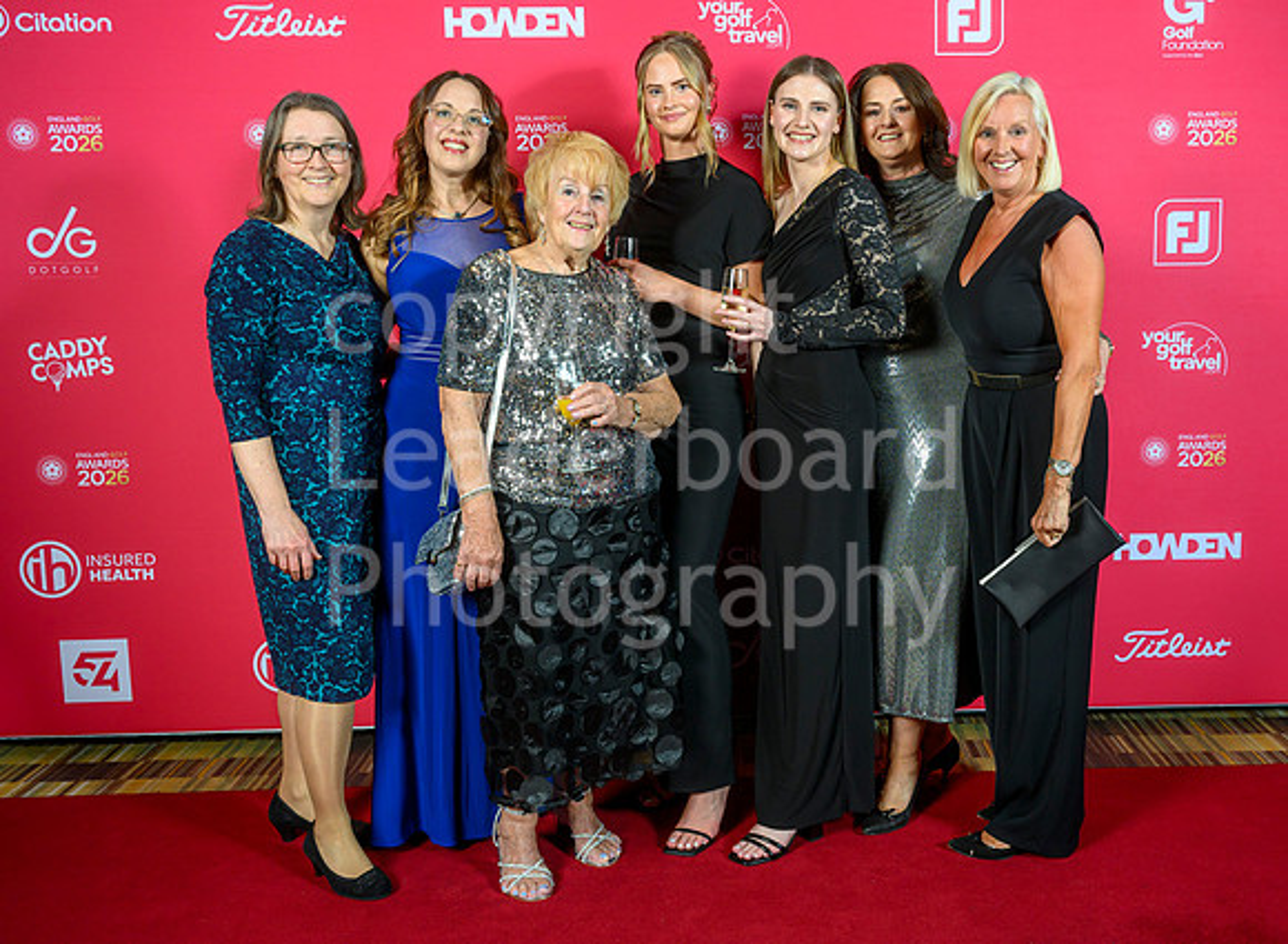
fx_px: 1287
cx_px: 771
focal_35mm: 35
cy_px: 406
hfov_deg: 52.8
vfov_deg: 40.2
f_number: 8
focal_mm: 27
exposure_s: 1/160
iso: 250
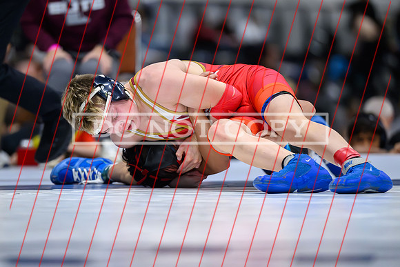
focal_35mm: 283
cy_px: 140
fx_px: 3150
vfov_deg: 4.9
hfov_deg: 7.3
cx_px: 182
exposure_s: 1/800
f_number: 2.8
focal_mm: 200
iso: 9000
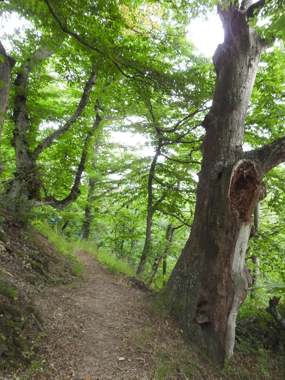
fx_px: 263
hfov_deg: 56.8
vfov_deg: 71.6
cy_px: 190
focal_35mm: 24
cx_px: 142
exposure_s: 1/30
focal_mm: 4.3
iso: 110
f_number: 2.8
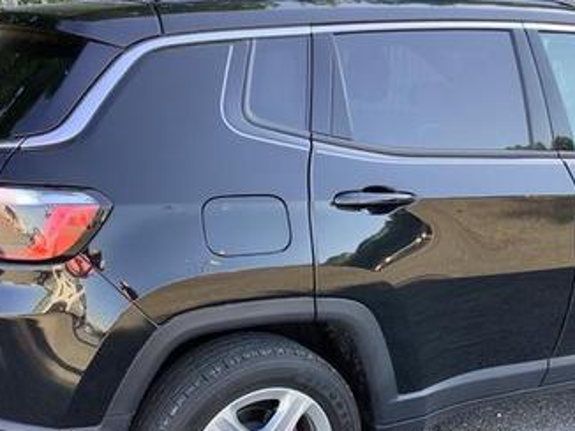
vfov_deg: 30.0
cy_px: 295
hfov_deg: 39.7
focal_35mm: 48
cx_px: 263
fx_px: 797
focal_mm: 3.3
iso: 64
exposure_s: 1/120
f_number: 2.4
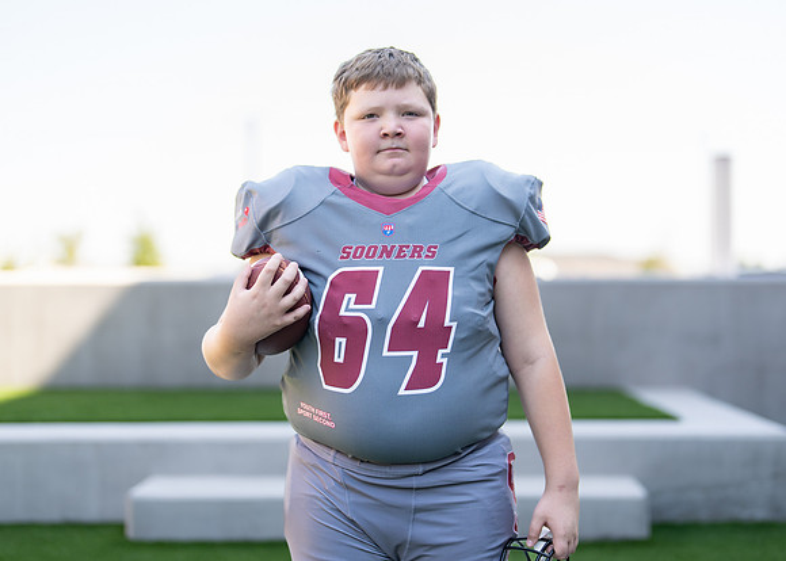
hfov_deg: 32.4
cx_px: 403
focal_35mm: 61
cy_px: 250
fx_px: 1353
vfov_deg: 23.4
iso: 100
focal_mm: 50
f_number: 1.2
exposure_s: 1/1600
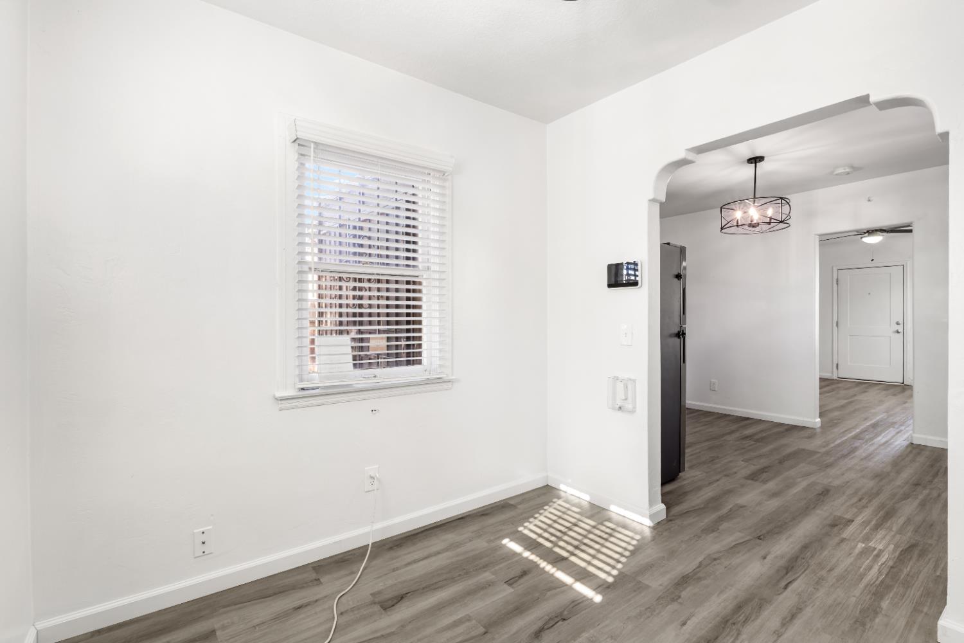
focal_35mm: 16
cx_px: 482
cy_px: 322
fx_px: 442
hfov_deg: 95.0
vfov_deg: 72.1
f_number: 8
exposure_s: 1/5
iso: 100
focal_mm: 11
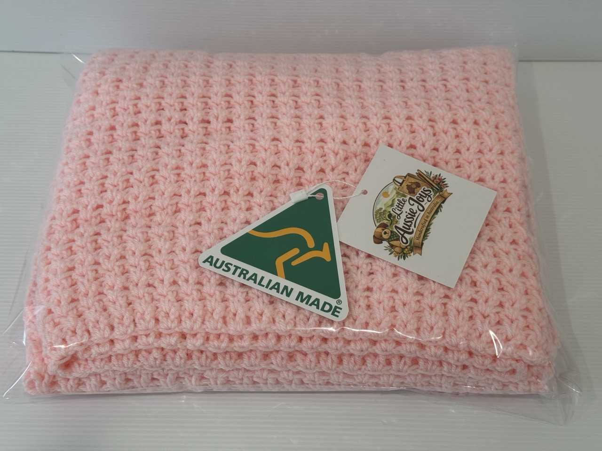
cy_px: 226
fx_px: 835
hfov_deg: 39.7
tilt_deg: -52.6
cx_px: 301
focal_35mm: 48
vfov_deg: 30.3
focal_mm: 6.76
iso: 64
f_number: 1.78
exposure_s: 1/121
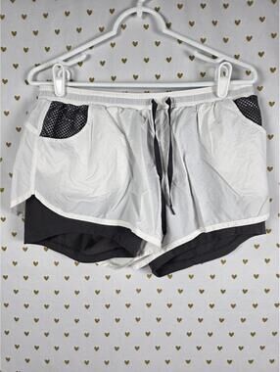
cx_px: 140
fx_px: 248
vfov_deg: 73.9
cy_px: 186
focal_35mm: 23
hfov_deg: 59.0
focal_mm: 6.3
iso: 125
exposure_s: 1/180
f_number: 1.7
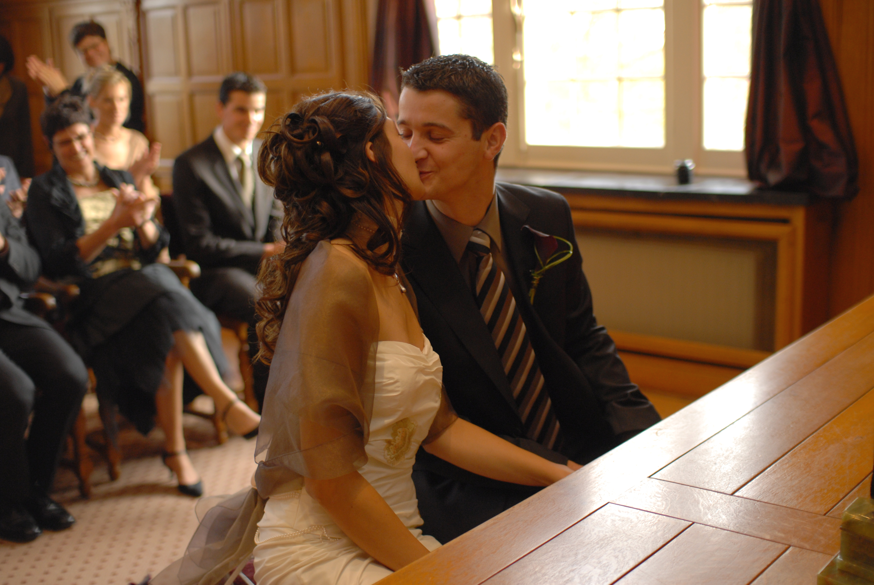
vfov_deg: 29.9
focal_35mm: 45
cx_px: 437
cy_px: 292
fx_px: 1094
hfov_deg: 43.6
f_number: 1.6
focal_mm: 30
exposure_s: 1/160
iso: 320
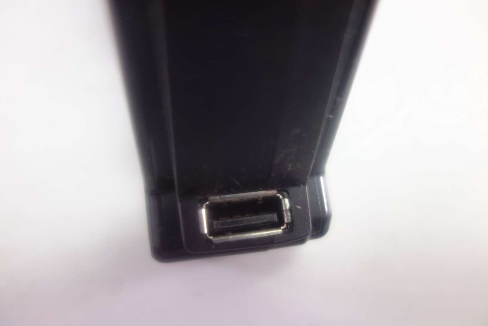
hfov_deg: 65.5
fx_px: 380
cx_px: 244
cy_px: 163
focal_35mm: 28
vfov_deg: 46.4
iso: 125
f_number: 1.8
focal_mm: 10.4
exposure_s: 1/80
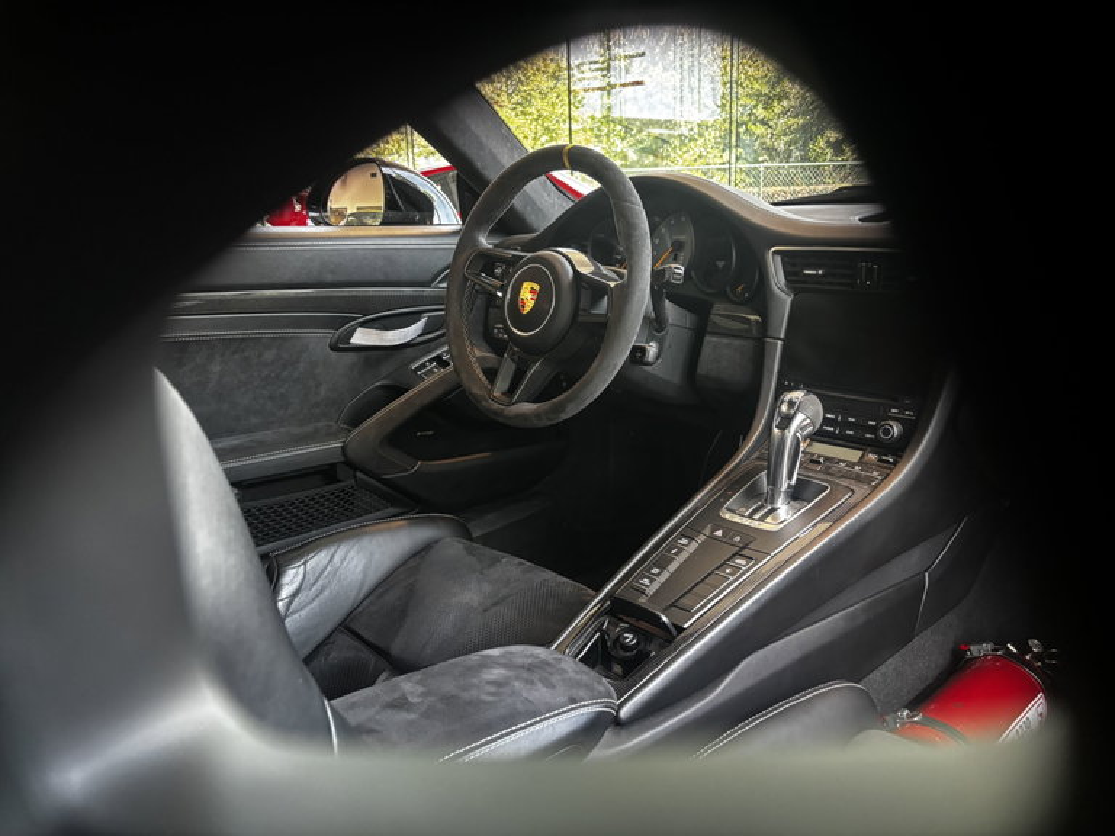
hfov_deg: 67.3
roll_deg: +1.5
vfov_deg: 53.1
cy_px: 418
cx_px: 558
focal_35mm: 26
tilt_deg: -13.9
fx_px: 837
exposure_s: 1/50
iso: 400
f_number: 1.6
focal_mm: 5.96
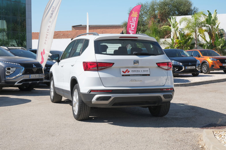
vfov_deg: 23.4
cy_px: 75
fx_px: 364
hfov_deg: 34.5
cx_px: 113
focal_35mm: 58
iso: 160
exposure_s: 1/200
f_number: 9
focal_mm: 38.5
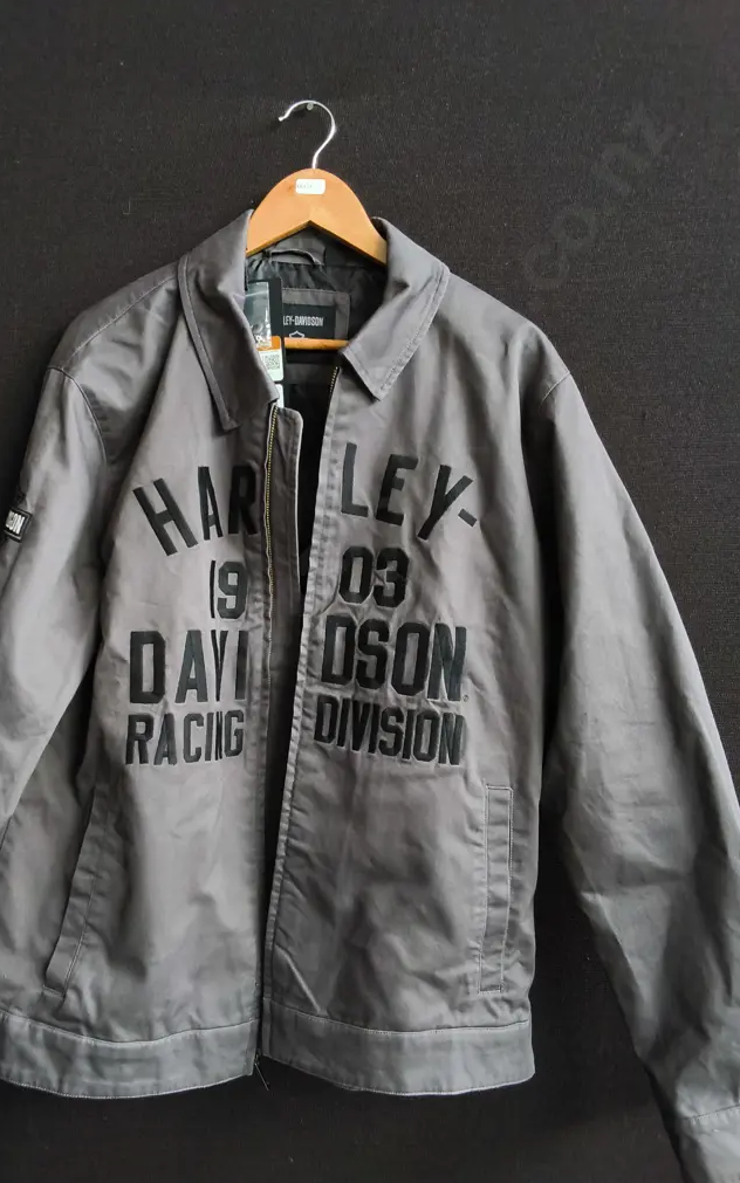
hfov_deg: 43.0
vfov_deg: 64.6
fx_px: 936
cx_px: 299
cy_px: 594
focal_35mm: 29
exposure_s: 1/100
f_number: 2
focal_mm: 2.87
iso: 200
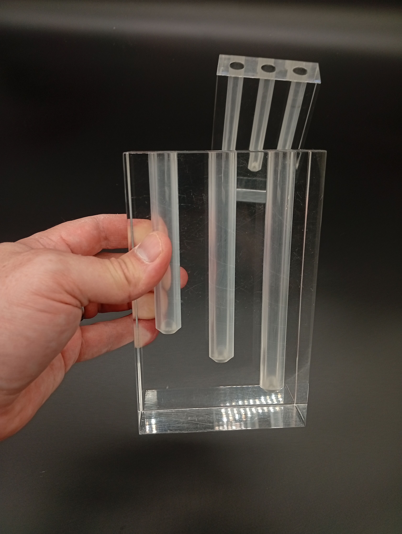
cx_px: 201
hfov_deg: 51.5
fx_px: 417
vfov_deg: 65.2
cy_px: 267
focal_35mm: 27
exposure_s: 1/50
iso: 73
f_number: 1.8
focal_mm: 3.98
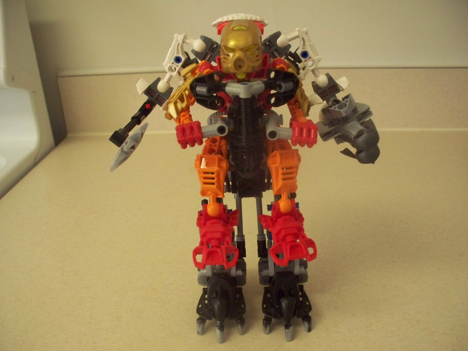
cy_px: 176
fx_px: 473
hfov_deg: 52.6
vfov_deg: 40.7
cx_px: 234
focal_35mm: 35
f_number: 2.8
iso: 400
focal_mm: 7.54
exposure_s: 1/30
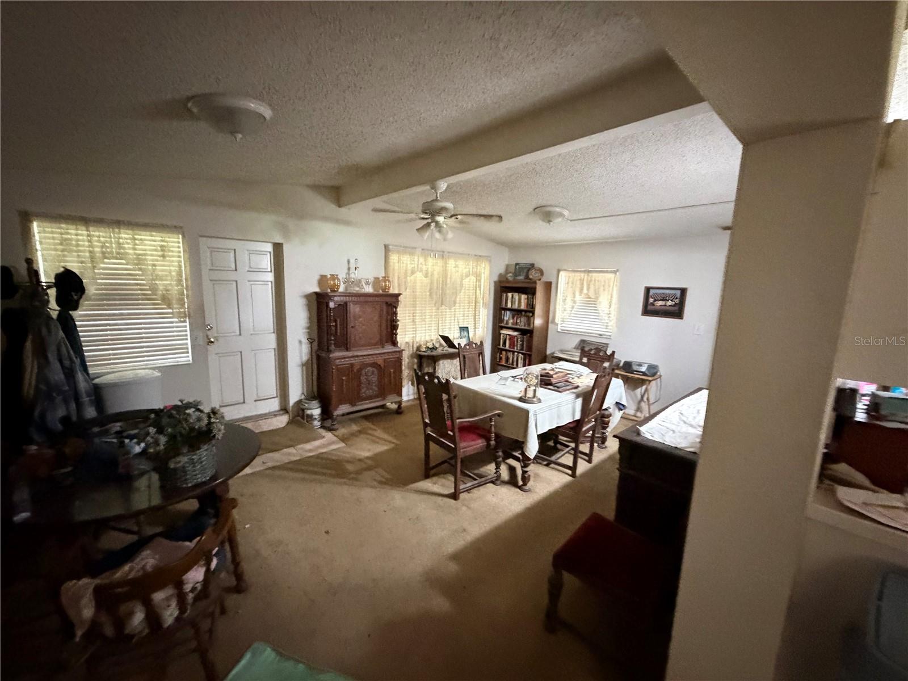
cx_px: 454
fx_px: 367
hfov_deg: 102.1
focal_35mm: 14
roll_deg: -2.5
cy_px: 340
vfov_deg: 85.7
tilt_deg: -8.0
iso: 1250
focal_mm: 2.22
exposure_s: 1/47
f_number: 2.2
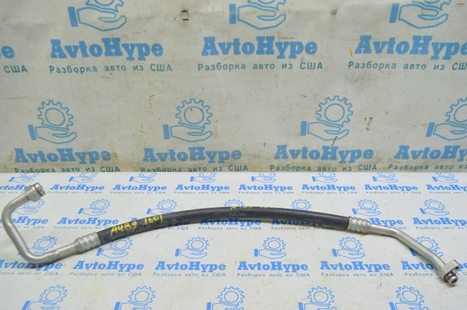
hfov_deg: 62.0
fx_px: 389
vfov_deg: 43.5
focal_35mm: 30
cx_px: 234
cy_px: 155
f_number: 5.6
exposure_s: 1/20
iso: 400
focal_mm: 20
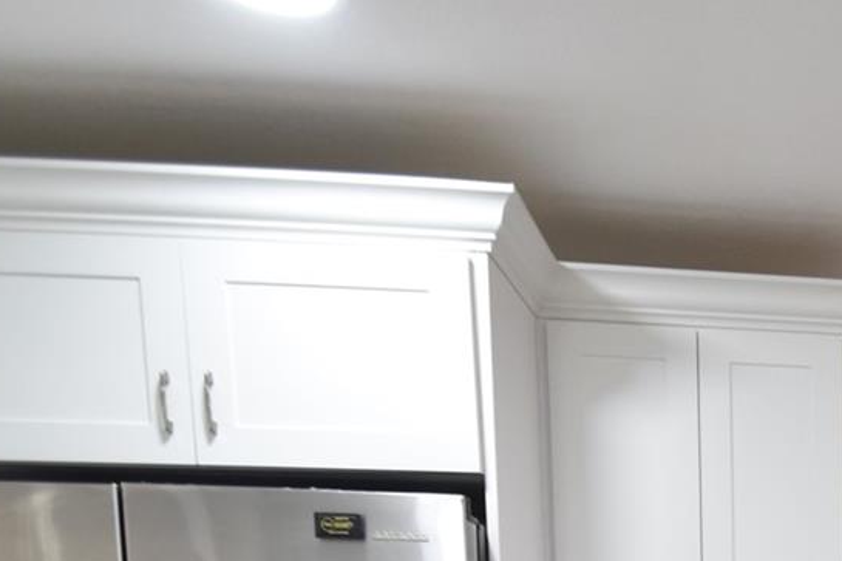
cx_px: 969
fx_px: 1029
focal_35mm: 44
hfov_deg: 36.3
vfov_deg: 24.8
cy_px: 797
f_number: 3.5
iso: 800
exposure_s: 1/20
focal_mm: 10
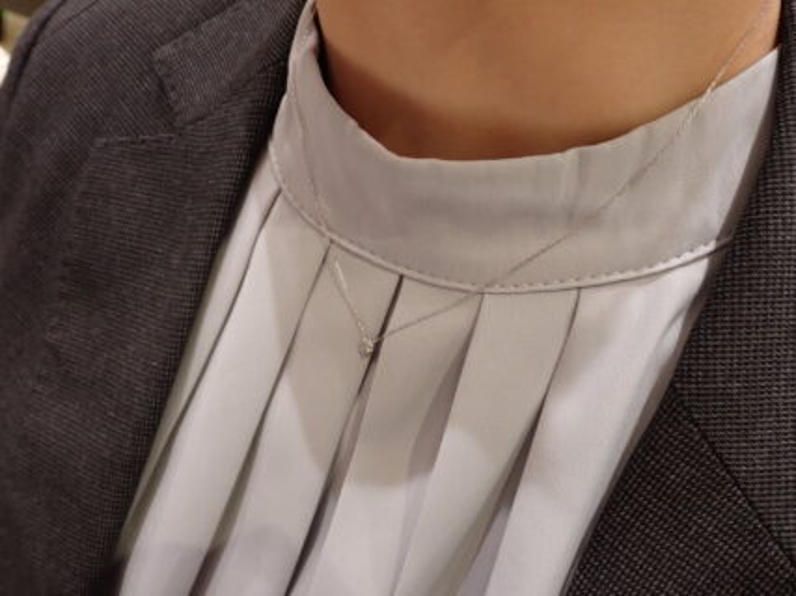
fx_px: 828
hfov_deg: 51.4
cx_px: 398
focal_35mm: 36
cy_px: 298
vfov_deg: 39.6
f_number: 2.5
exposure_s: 1/50
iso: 200
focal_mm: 6.37
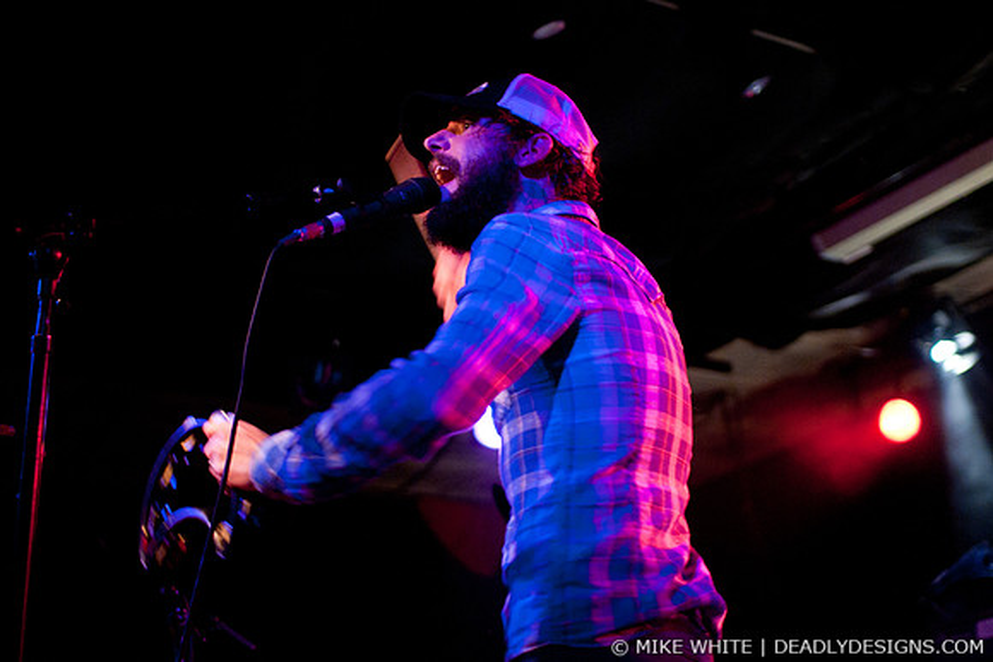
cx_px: 496
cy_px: 331
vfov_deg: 29.9
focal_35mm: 45
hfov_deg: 43.6
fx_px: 1241
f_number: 1.4
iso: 1000
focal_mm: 30
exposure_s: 1/80
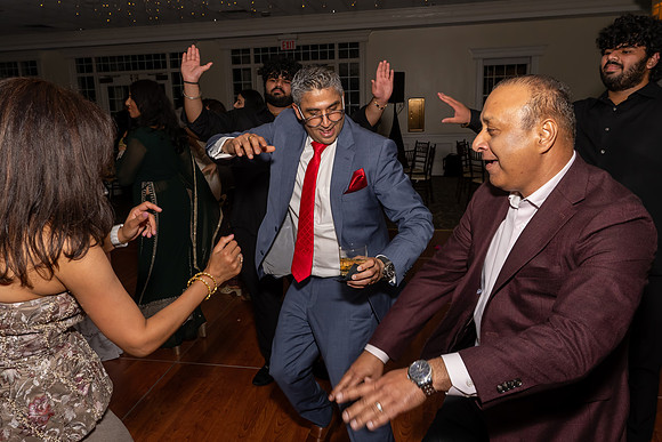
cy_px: 213
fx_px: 501
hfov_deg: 66.8
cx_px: 309
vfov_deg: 47.6
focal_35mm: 27
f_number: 8
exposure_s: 1/250
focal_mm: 17
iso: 640
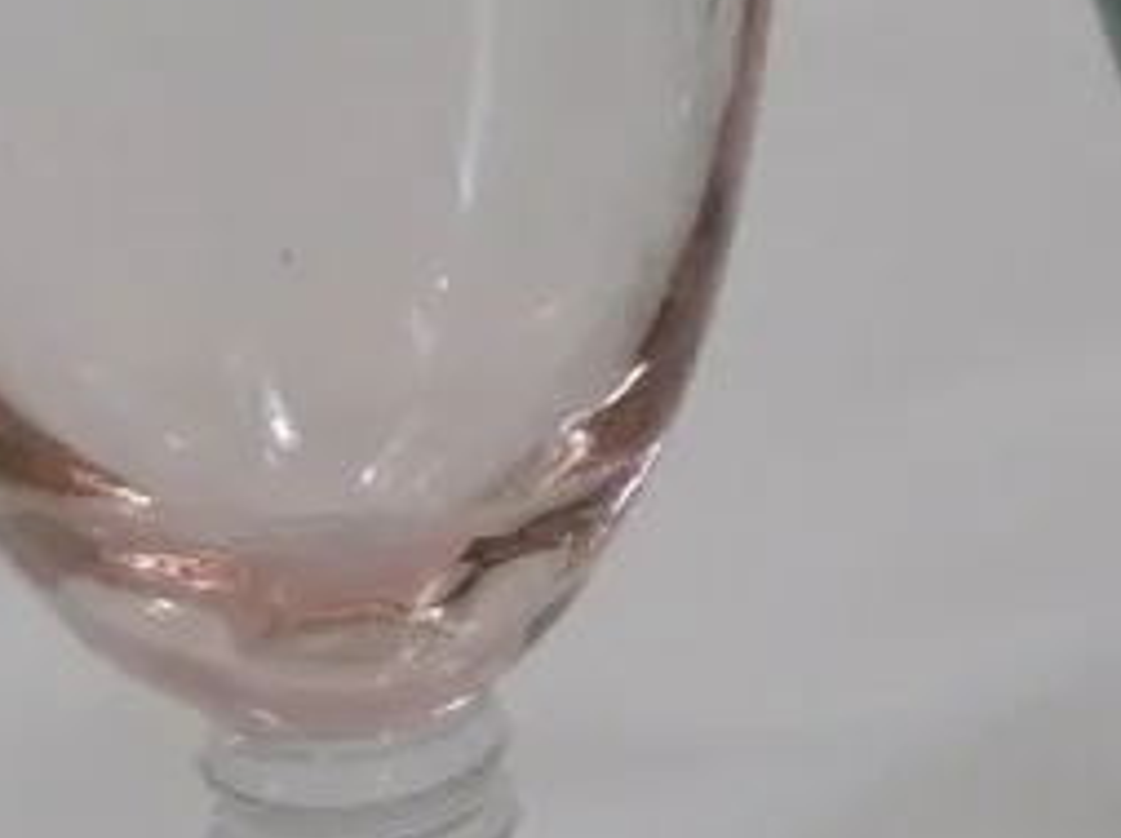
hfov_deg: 12.4
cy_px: 284
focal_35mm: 152
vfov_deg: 9.7
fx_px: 4915
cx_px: 1688
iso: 100
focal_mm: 4.3
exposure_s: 1/60
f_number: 3.1
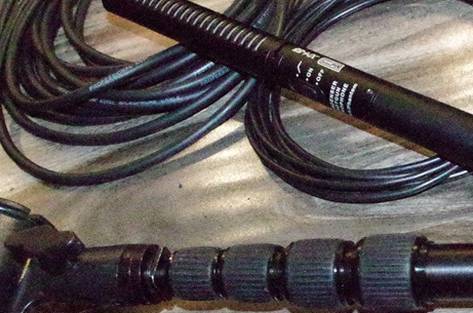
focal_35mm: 72
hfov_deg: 26.4
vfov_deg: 18.8
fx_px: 944
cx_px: 489
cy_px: 182
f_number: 5.6
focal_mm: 18
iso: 40000
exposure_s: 1/60
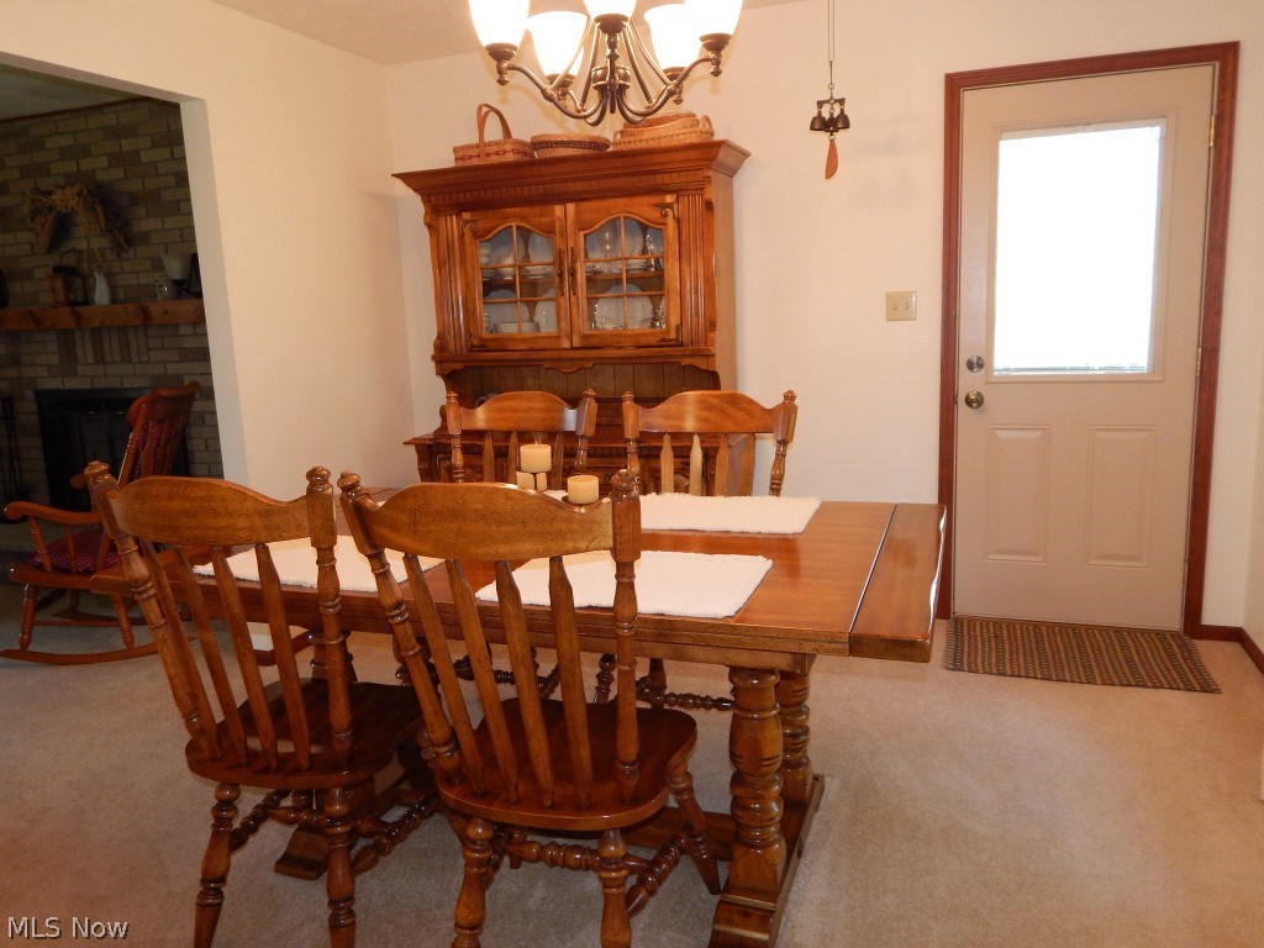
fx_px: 913
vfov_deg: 54.9
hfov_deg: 69.4
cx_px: 632
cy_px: 474
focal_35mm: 25
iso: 200
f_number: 3.1
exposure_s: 1/30
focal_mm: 4.5
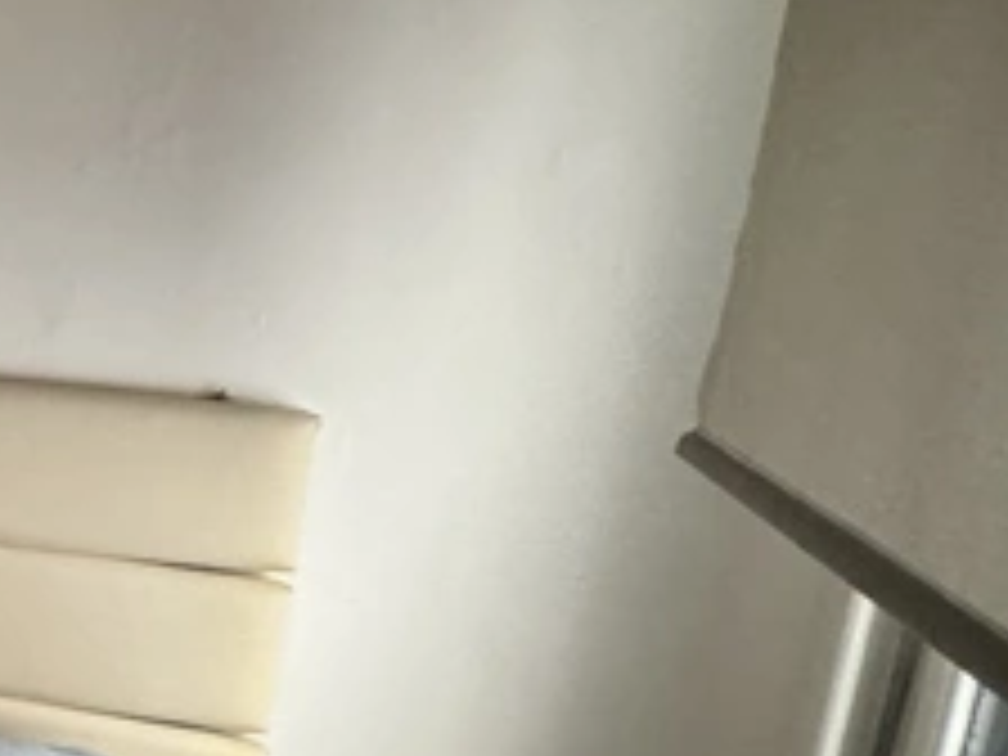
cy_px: 446
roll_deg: -0.2
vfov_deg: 29.1
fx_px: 1456
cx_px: -612
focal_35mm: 50
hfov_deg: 25.3
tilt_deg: -13.2
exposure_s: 1/50
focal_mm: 2.22
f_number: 2.2
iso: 1000
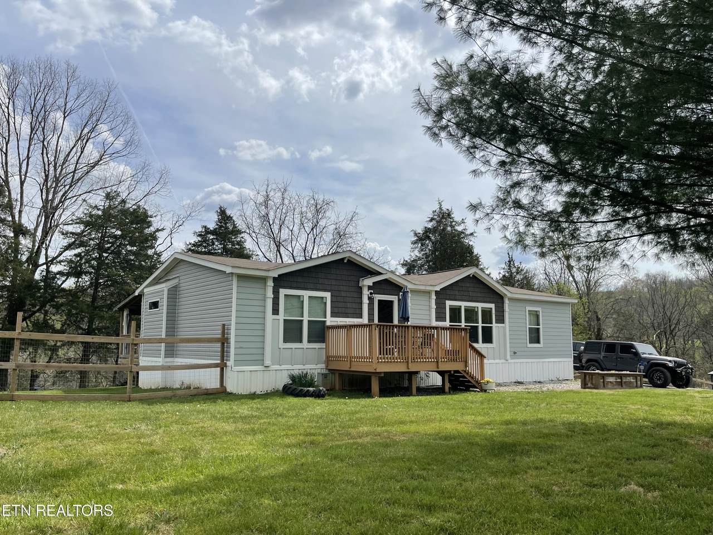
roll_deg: -0.1
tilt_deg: +6.6
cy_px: 268
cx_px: 356
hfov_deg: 69.4
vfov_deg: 54.9
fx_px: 515
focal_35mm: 25
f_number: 1.6
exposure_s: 1/7937
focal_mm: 5.1
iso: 32
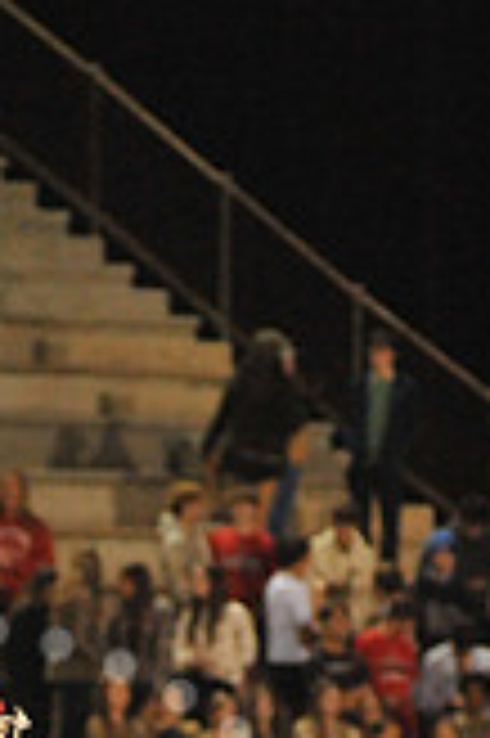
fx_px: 14464
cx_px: -85
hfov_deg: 1.9
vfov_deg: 2.9
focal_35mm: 707
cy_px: 1148
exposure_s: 1/320
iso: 6400
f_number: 4
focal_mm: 200
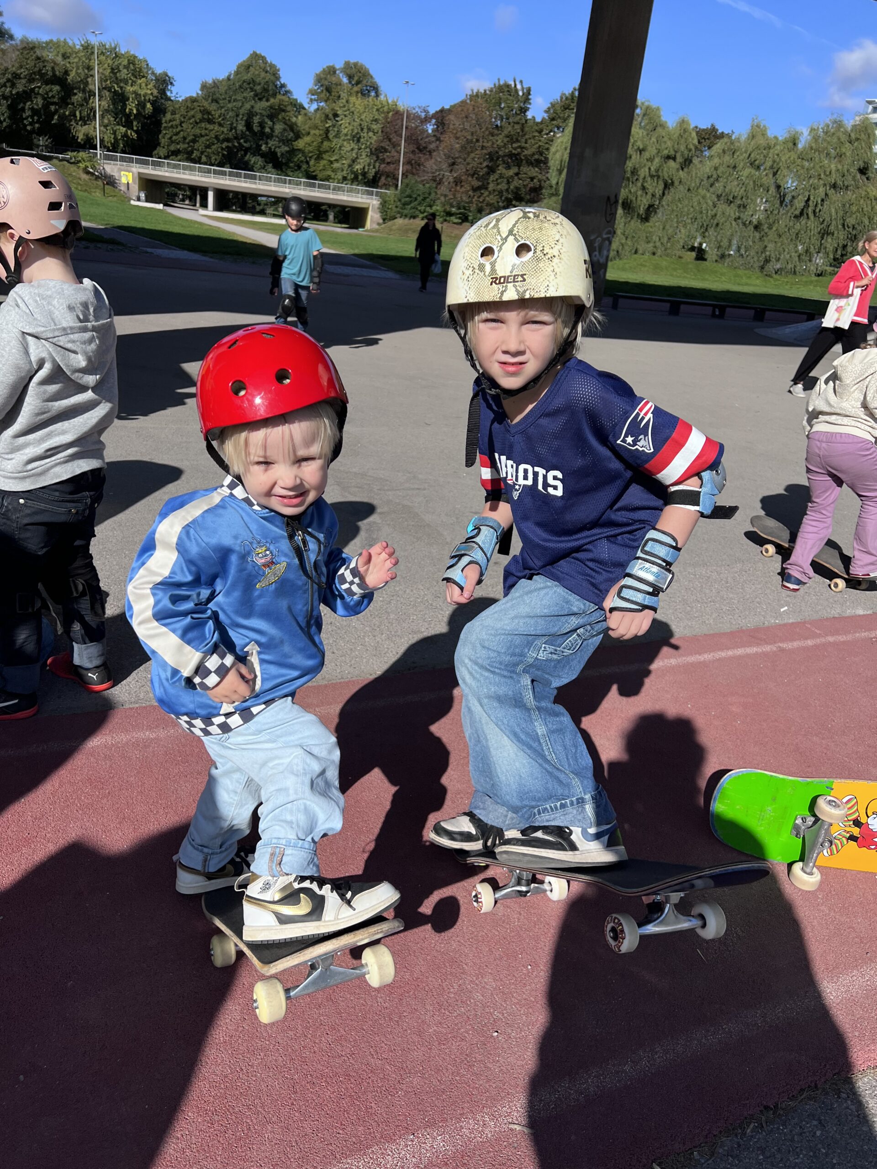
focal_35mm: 26
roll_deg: -6.9
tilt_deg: -20.9
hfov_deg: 53.1
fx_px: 878
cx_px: 438
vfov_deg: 67.3
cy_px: 584
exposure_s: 1/5882
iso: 50
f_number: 1.5
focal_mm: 5.7
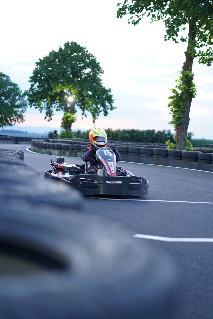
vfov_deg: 36.2
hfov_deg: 24.6
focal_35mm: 55
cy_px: 160
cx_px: 106
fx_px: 488
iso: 2500
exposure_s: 1/500
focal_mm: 55
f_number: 2.2
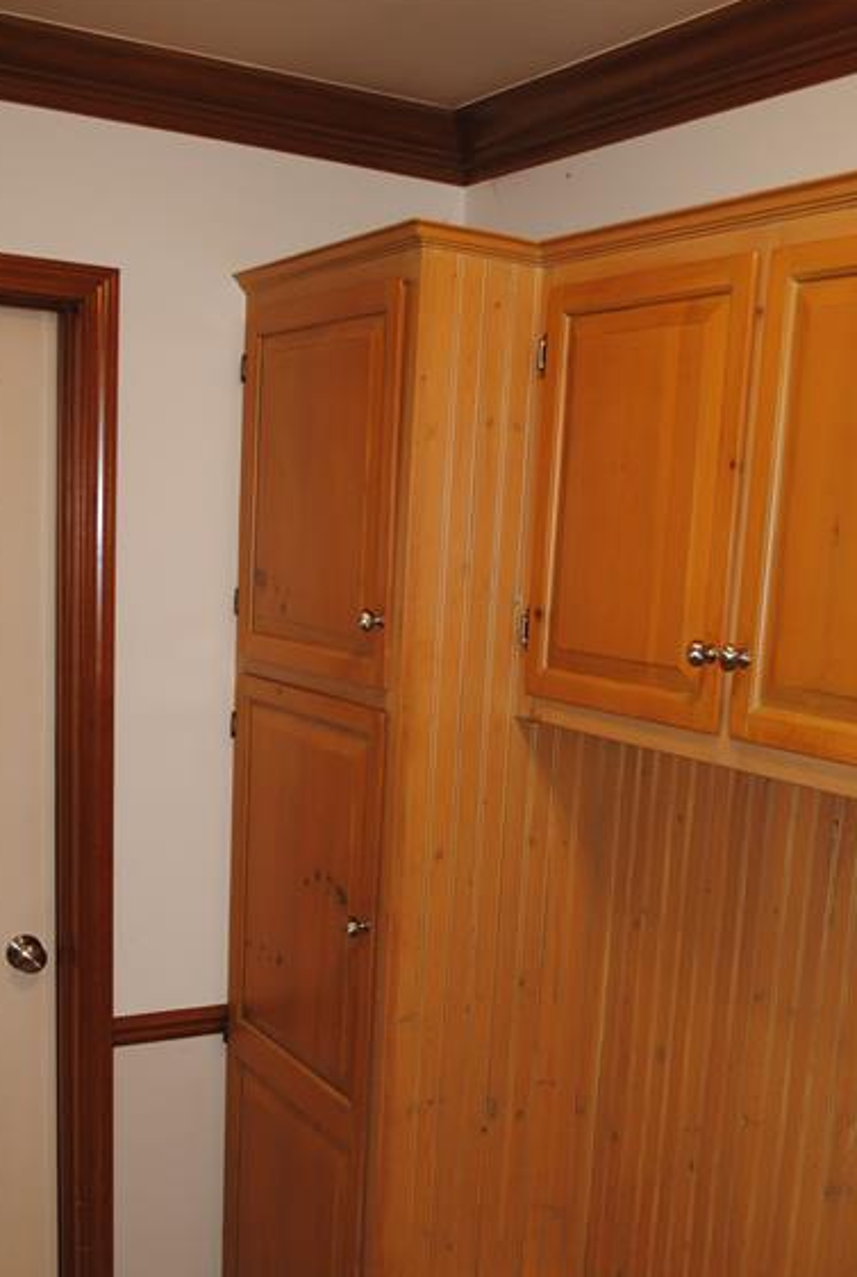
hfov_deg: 32.7
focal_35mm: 41
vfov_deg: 46.5
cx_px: 497
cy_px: 859
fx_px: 1458
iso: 200
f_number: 3.8
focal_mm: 20
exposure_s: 1/60
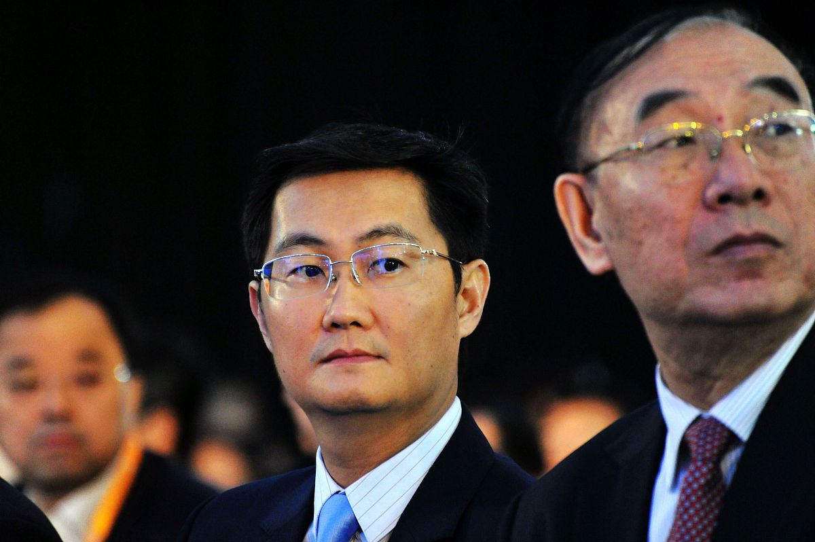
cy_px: 271
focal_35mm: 300
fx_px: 6786
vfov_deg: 4.6
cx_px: 408
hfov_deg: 6.9
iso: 10000
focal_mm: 300
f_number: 5.6
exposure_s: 1/200
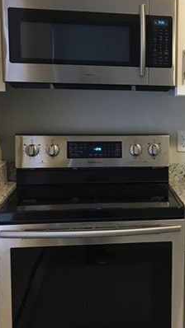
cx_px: 208
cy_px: 163
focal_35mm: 61
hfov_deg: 18.9
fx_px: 532
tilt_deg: -5.8
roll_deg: -0.1
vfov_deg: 34.4
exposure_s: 1/30
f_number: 2.2
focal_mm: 4.15
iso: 80
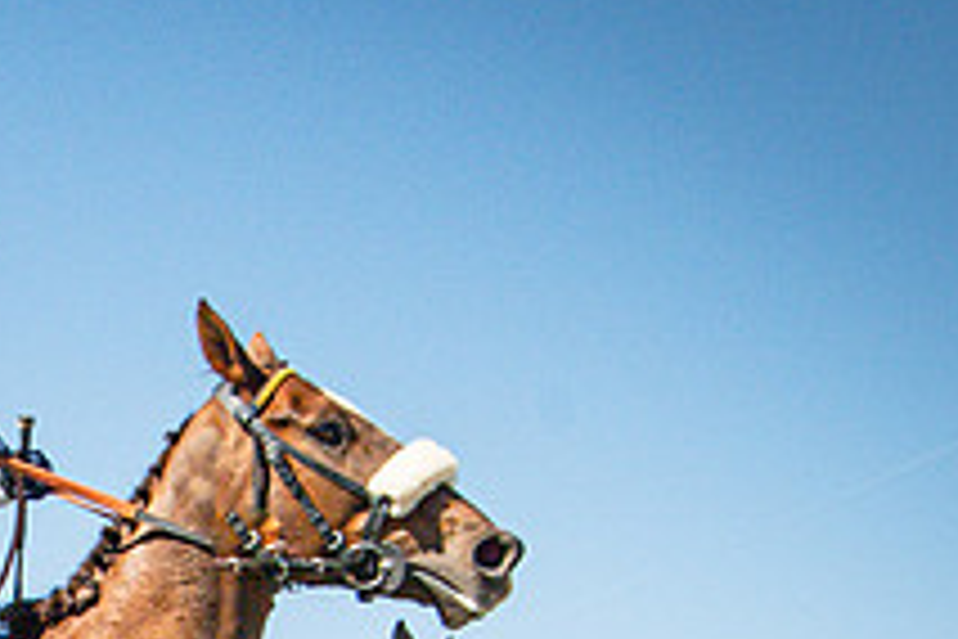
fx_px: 2581
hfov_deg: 20.5
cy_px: 854
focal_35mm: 97
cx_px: 59
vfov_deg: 13.5
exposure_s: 1/2000
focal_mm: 20
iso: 400
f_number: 10
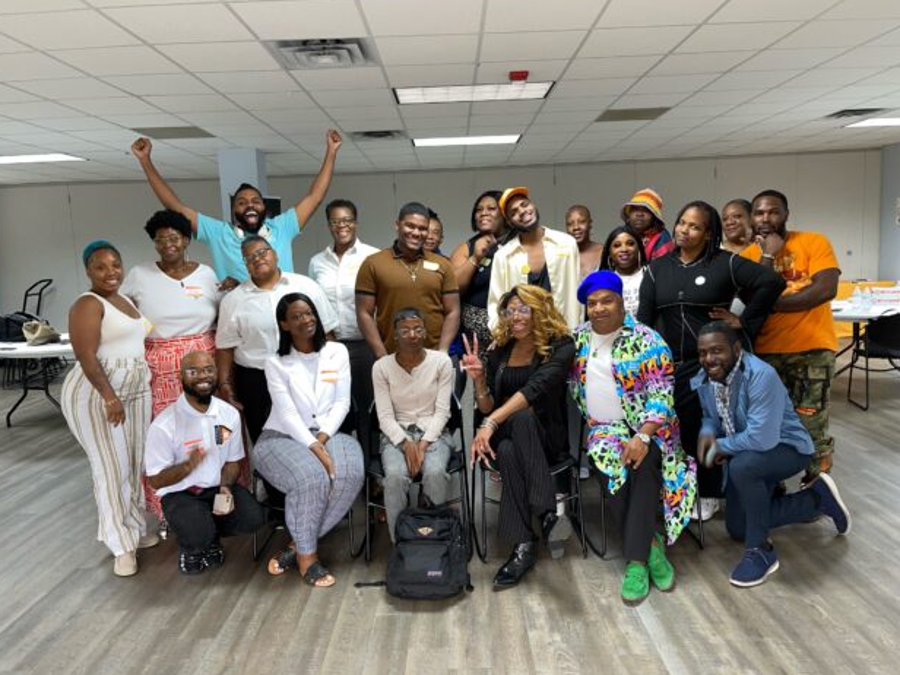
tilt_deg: -7.5
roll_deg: +2.6
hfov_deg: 65.3
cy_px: 338
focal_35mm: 27
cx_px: 459
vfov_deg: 51.4
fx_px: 702
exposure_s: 1/23
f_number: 1.6
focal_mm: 5.1
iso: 50
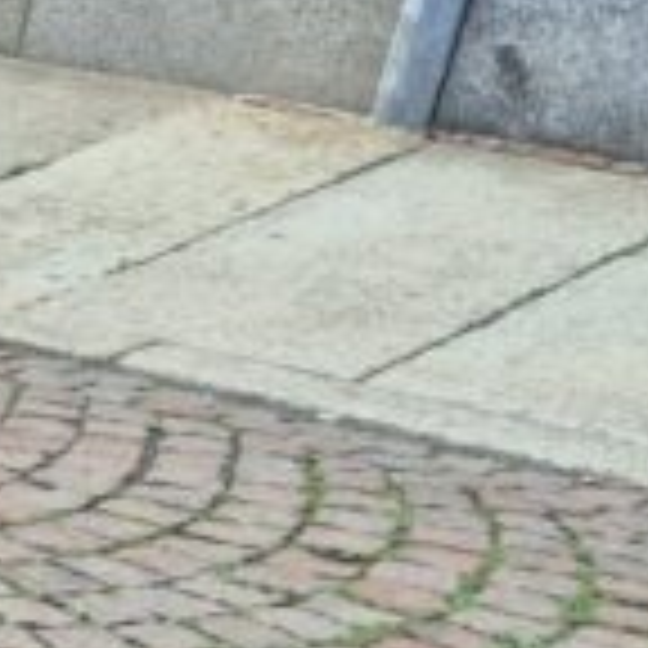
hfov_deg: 9.6
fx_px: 3071
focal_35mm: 145
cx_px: -1224
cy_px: 1390
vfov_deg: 10.8
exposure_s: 1/118
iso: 25
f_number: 1.8
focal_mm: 5.4
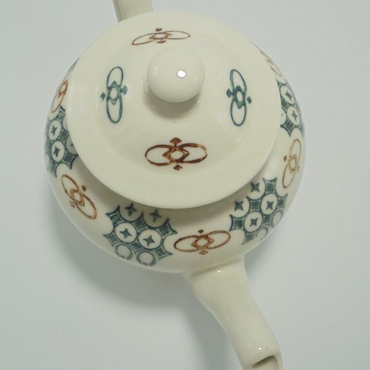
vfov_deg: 40.9
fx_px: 496
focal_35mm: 41
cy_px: 168
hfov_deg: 40.9
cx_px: 183
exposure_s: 1/100
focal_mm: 6.1
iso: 100
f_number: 4
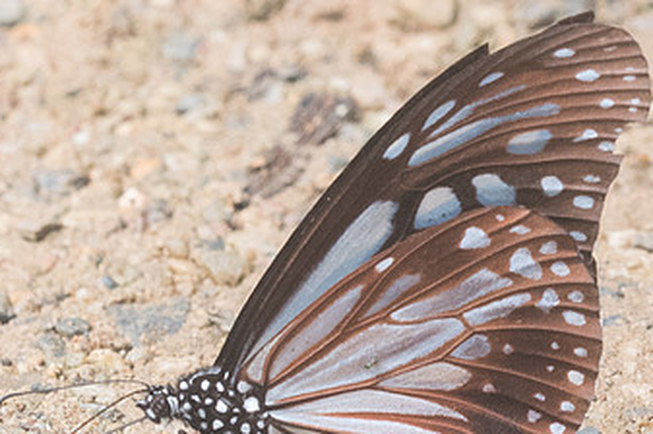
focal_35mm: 931
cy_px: 386
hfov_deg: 2.2
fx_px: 16871
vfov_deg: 1.5
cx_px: 409
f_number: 9
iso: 1000
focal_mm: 150
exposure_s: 1/250
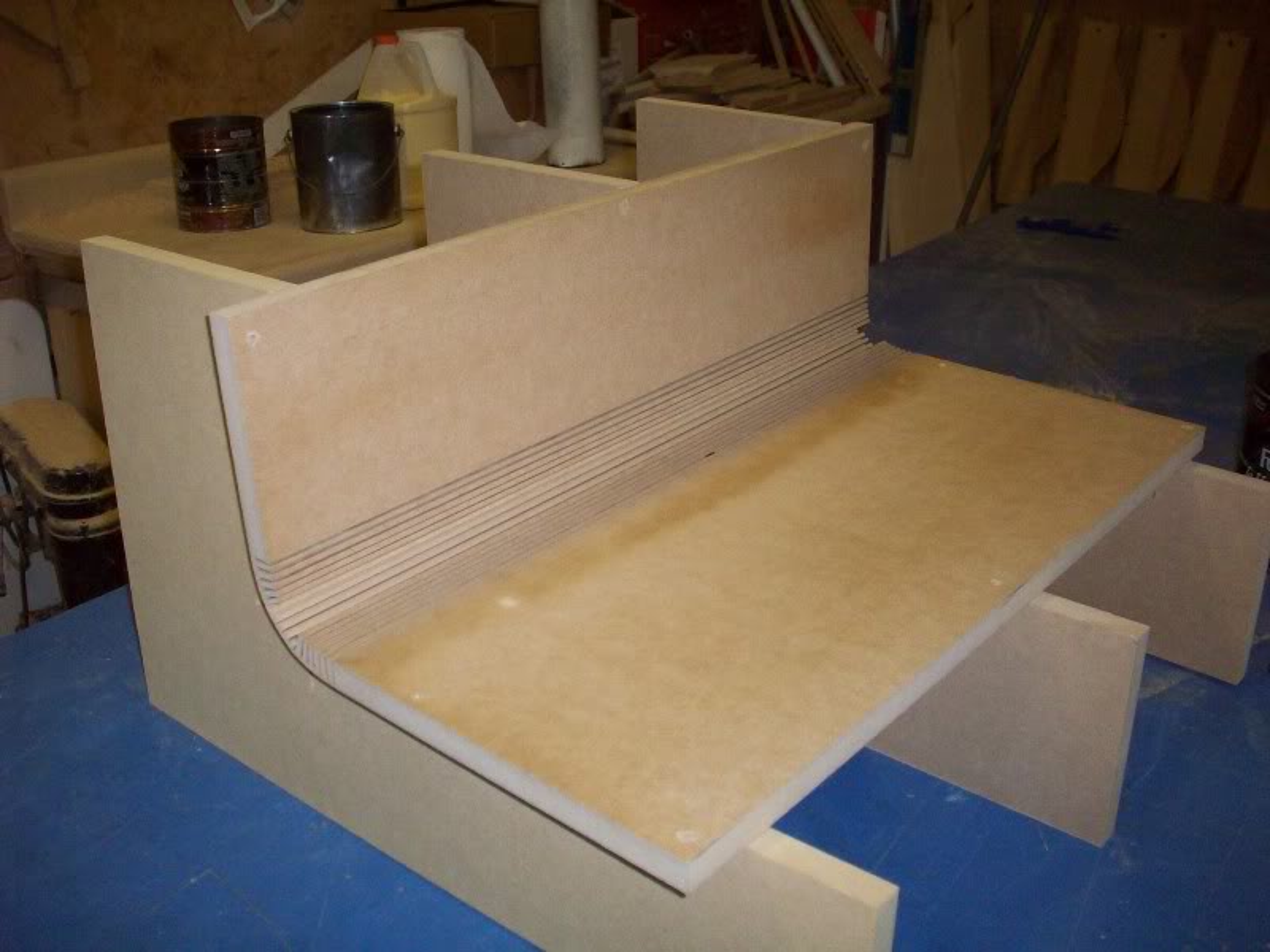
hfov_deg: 50.1
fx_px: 1357
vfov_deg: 38.7
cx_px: 635
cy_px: 476
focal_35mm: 37
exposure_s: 1/64
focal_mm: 6.2
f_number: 2.8
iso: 200
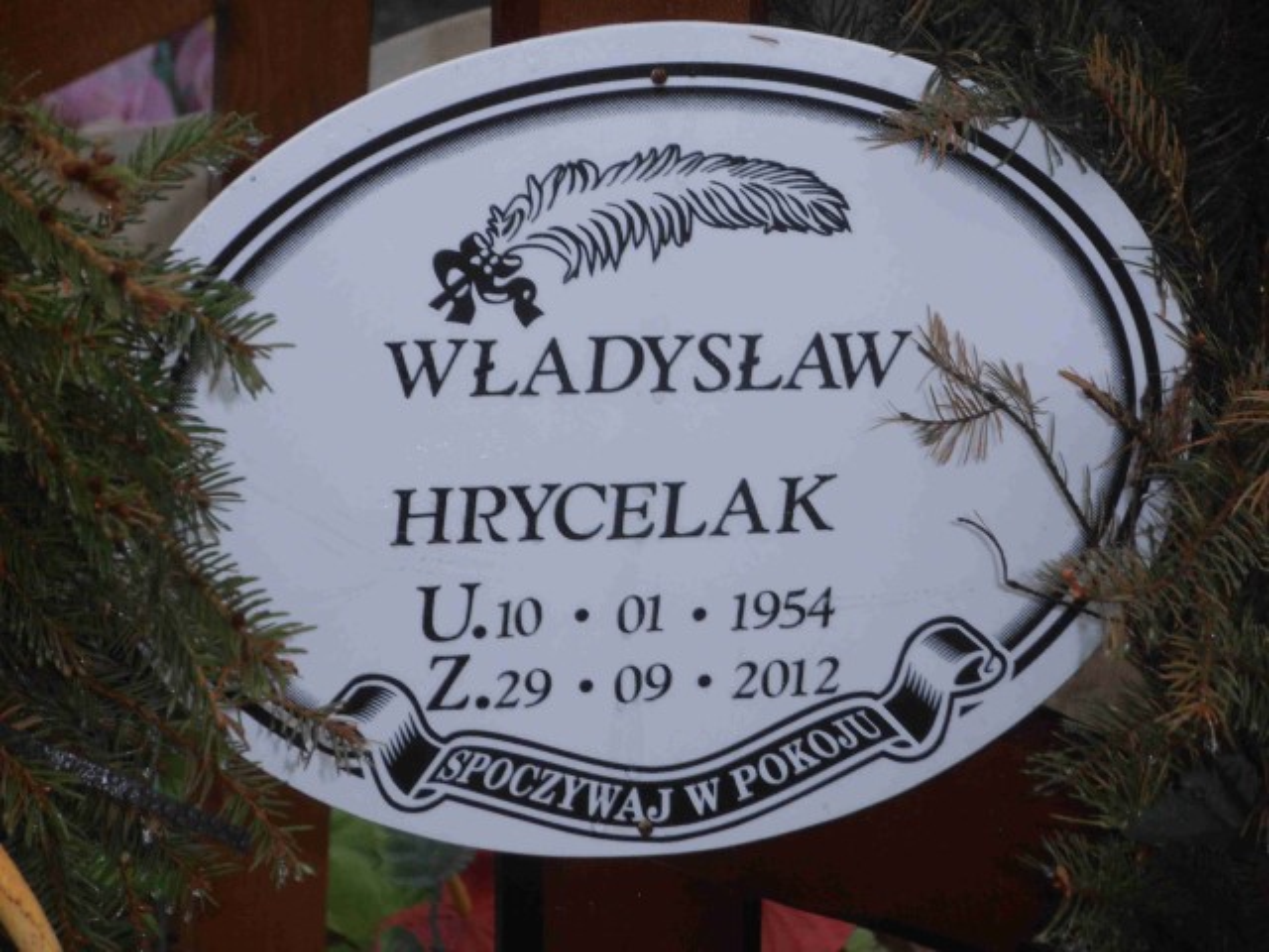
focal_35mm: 198
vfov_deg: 7.5
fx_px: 7259
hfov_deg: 10.0
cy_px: 476
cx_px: 634
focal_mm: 35.05
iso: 125
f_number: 5.8
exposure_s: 1/125
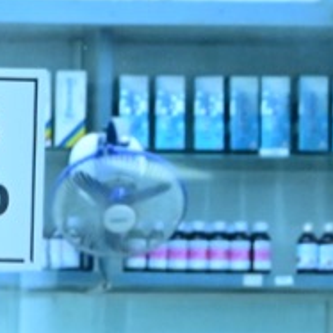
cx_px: -372
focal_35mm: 292
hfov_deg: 5.8
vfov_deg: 5.9
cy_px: 596
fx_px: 3178
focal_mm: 46
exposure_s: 1/160
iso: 8000
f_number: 4.5
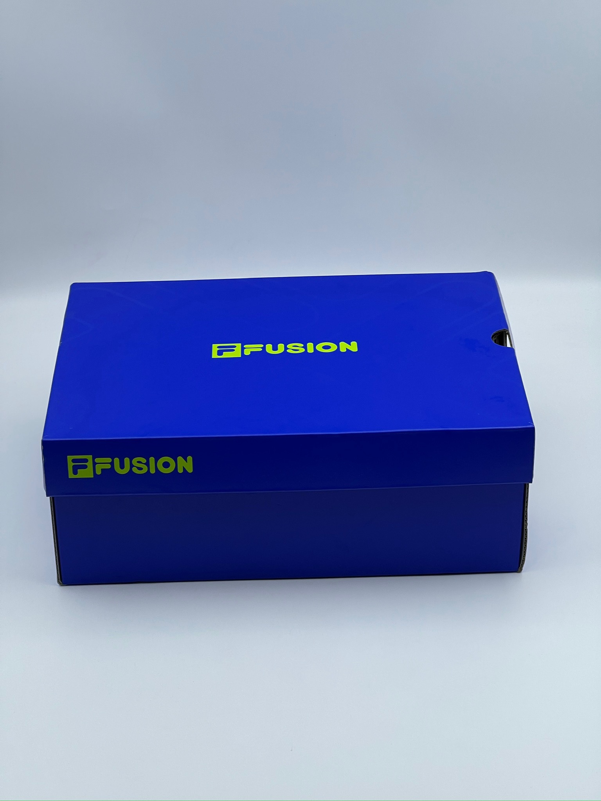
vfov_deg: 25.3
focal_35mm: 77
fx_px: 1782
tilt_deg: -27.9
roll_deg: +1.8
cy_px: 400
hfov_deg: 19.1
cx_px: 300
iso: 32
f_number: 2.8
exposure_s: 1/99
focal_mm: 9
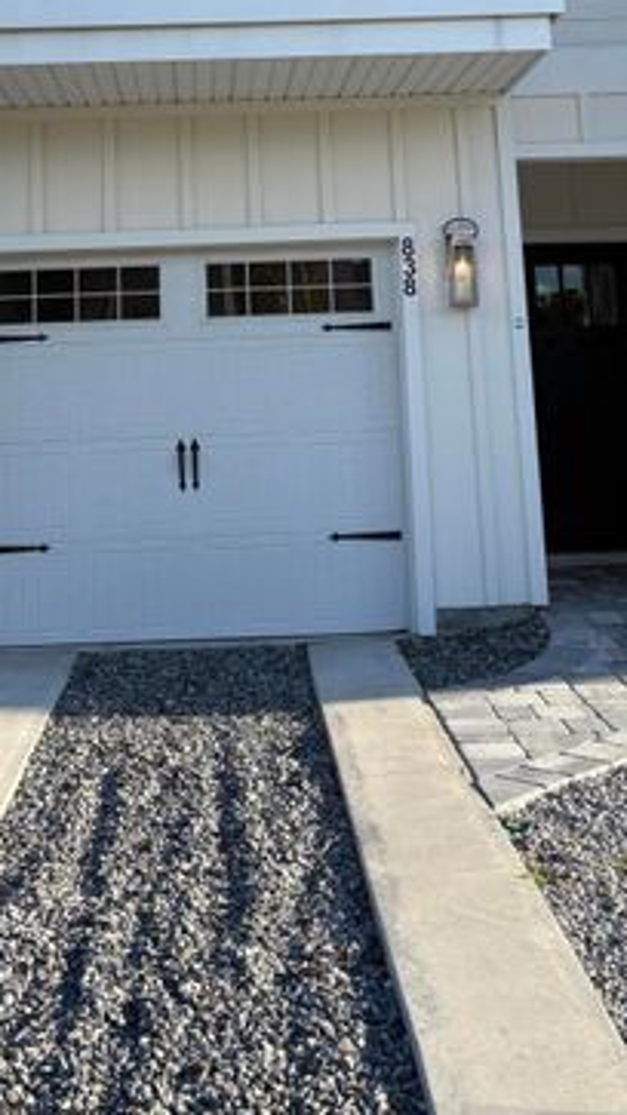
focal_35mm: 52
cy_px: 103
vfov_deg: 37.2
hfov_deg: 23.0
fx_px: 1538
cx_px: 221
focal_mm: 5.96
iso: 50
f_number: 1.6
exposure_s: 1/1217
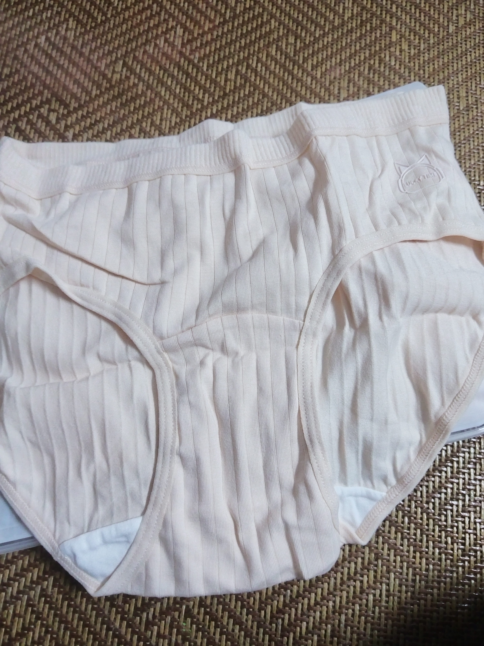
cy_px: 323
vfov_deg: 67.3
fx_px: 485
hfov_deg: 53.1
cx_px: 242
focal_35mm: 26
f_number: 1.9
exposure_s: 1/100
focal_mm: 4.95
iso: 4998
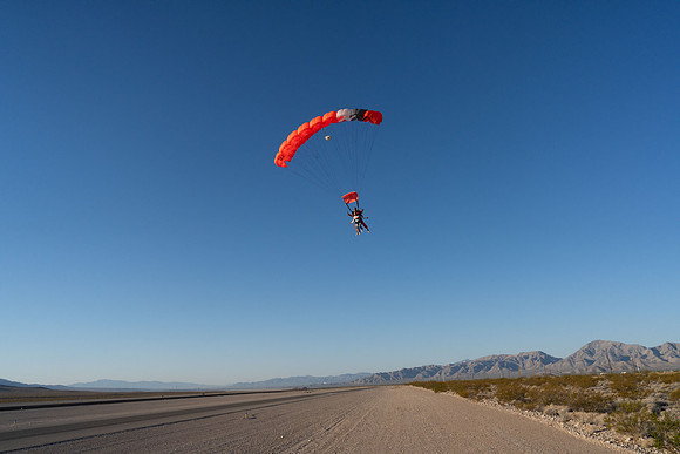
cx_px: 340
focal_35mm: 24
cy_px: 227
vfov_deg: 53.2
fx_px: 453
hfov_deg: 73.7
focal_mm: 24
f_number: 9
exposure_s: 1/2000
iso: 800
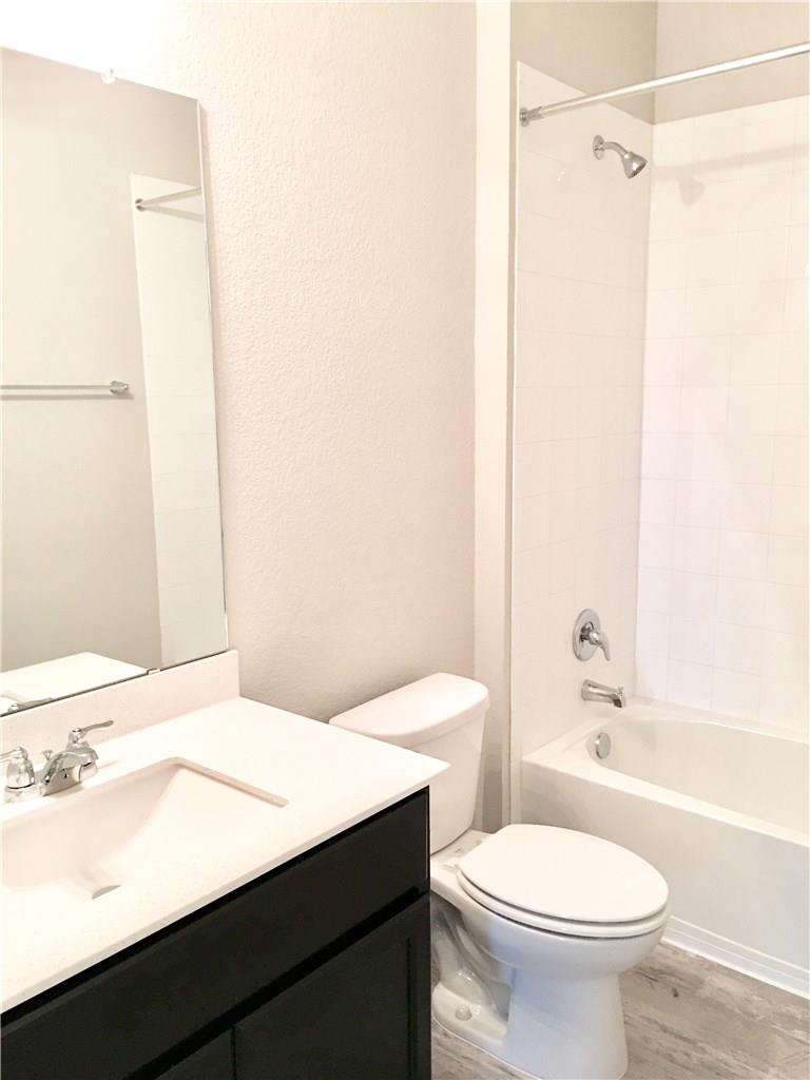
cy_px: 540
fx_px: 905
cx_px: 405
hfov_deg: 48.2
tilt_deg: -7.3
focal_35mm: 29
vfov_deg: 61.7
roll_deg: +0.8
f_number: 2.2
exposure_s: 1/15
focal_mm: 4.15
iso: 80
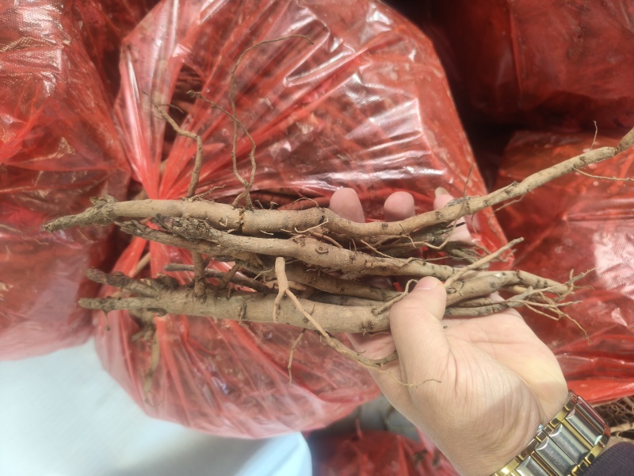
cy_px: 238
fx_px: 440
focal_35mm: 24
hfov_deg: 71.6
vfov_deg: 56.8
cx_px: 317
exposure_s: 1/100
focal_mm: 5.59
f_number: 1.8
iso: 250
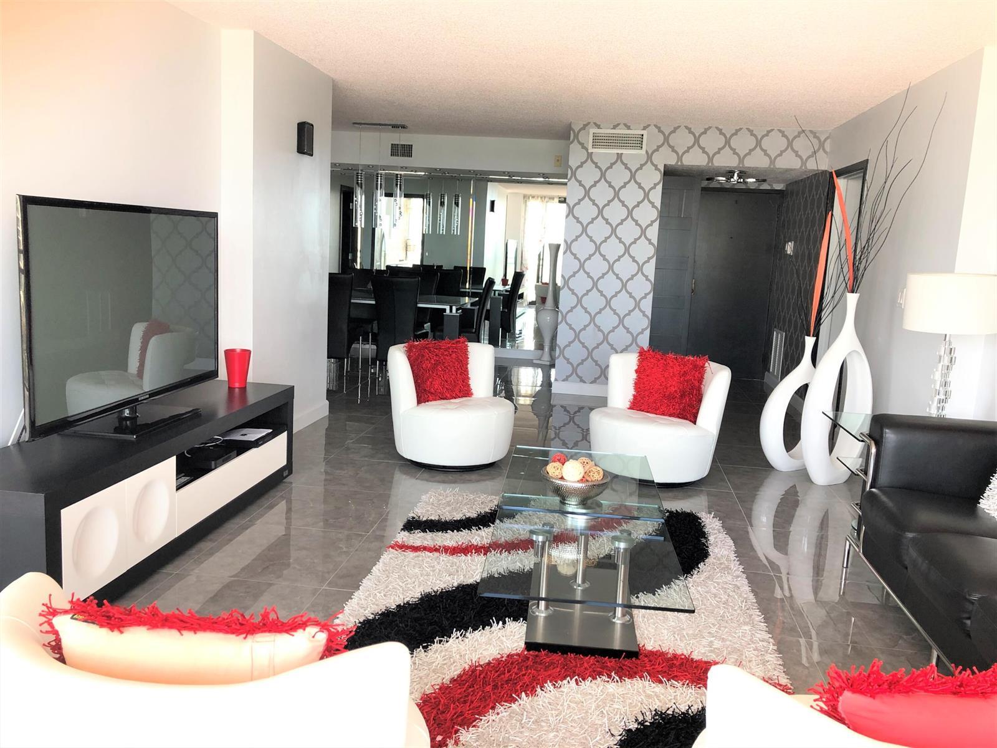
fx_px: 806
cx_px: 498
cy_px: 374
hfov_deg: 63.4
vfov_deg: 49.7
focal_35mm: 28
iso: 25
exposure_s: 1/40
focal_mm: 4
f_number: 1.8
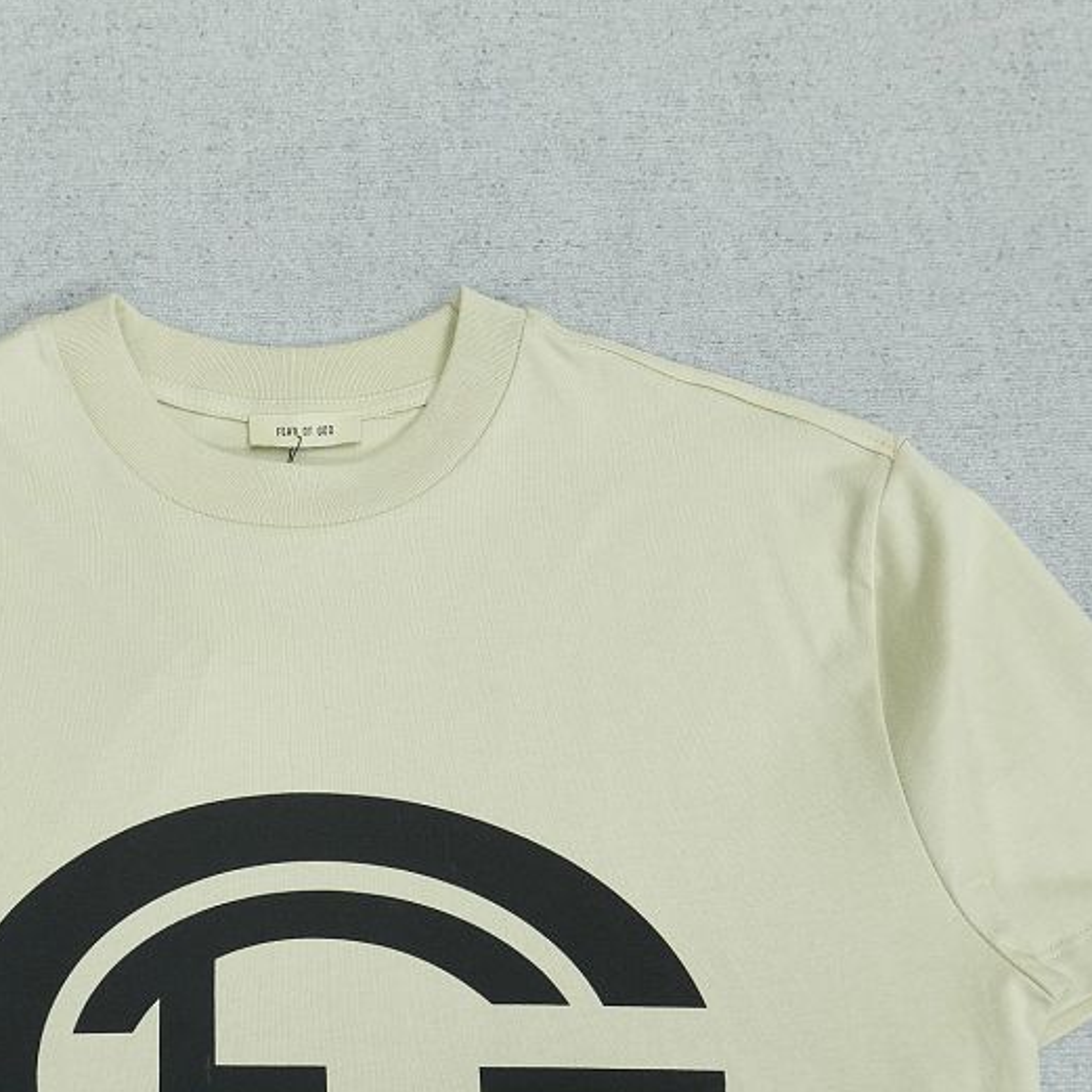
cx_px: 291
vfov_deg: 36.1
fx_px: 1677
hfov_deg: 35.4
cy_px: 544
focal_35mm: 47
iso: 1000
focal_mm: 24
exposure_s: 1/160
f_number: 8
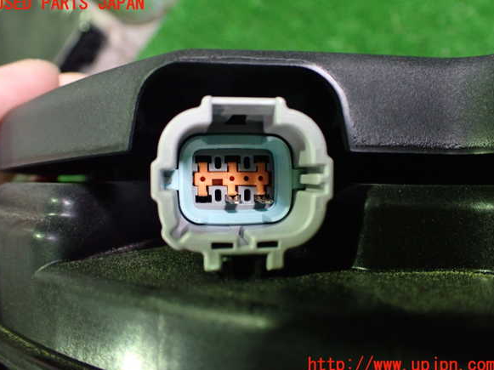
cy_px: 185
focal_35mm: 31
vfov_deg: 45.4
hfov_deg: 58.4
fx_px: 442
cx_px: 245
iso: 800
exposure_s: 1/30
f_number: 2.3
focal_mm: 5.4
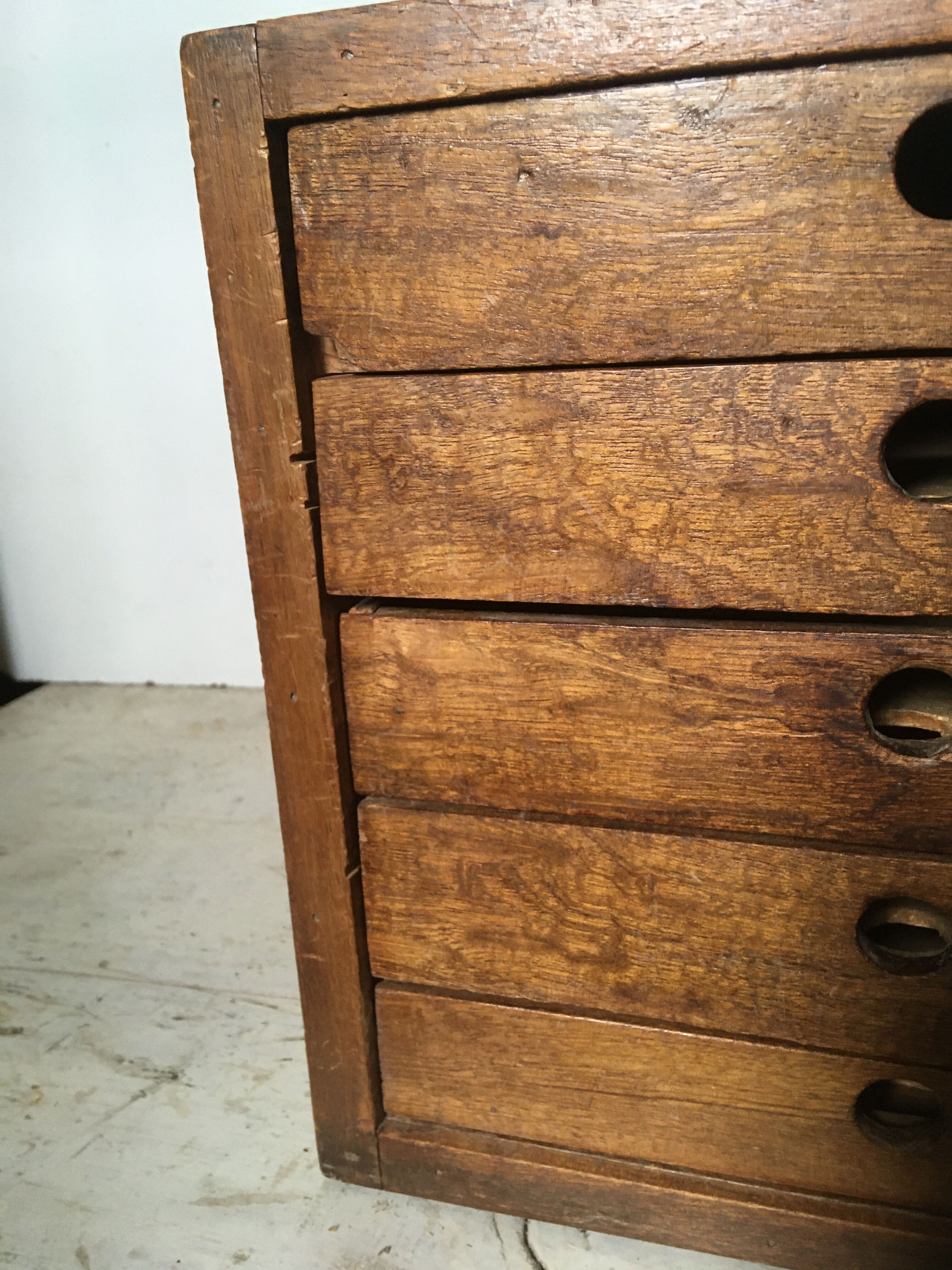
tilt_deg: -19.6
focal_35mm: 29
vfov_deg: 61.7
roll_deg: +3.0
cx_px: 476
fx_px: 1063
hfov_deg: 48.2
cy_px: 635
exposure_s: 1/33
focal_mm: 4.15
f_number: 2.2
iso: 160
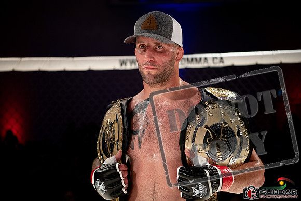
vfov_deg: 19.5
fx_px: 585
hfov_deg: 28.8
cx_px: 150
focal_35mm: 70
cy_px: 100
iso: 1250
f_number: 2.8
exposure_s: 1/1000
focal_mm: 70
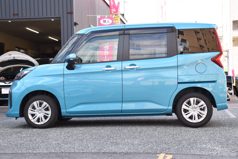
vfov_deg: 22.6
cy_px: 80
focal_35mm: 60
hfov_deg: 33.4
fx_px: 397
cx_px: 119
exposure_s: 1/200
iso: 400
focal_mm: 40
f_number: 7.1
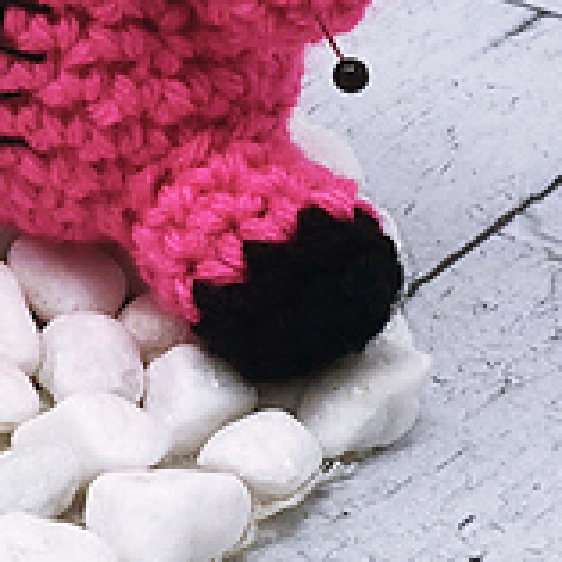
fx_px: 3435
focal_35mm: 187
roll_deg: -2.4
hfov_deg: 9.1
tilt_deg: -24.4
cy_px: -129
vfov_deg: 9.2
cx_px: -351
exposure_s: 1/120
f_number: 2.4
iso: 25
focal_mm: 6
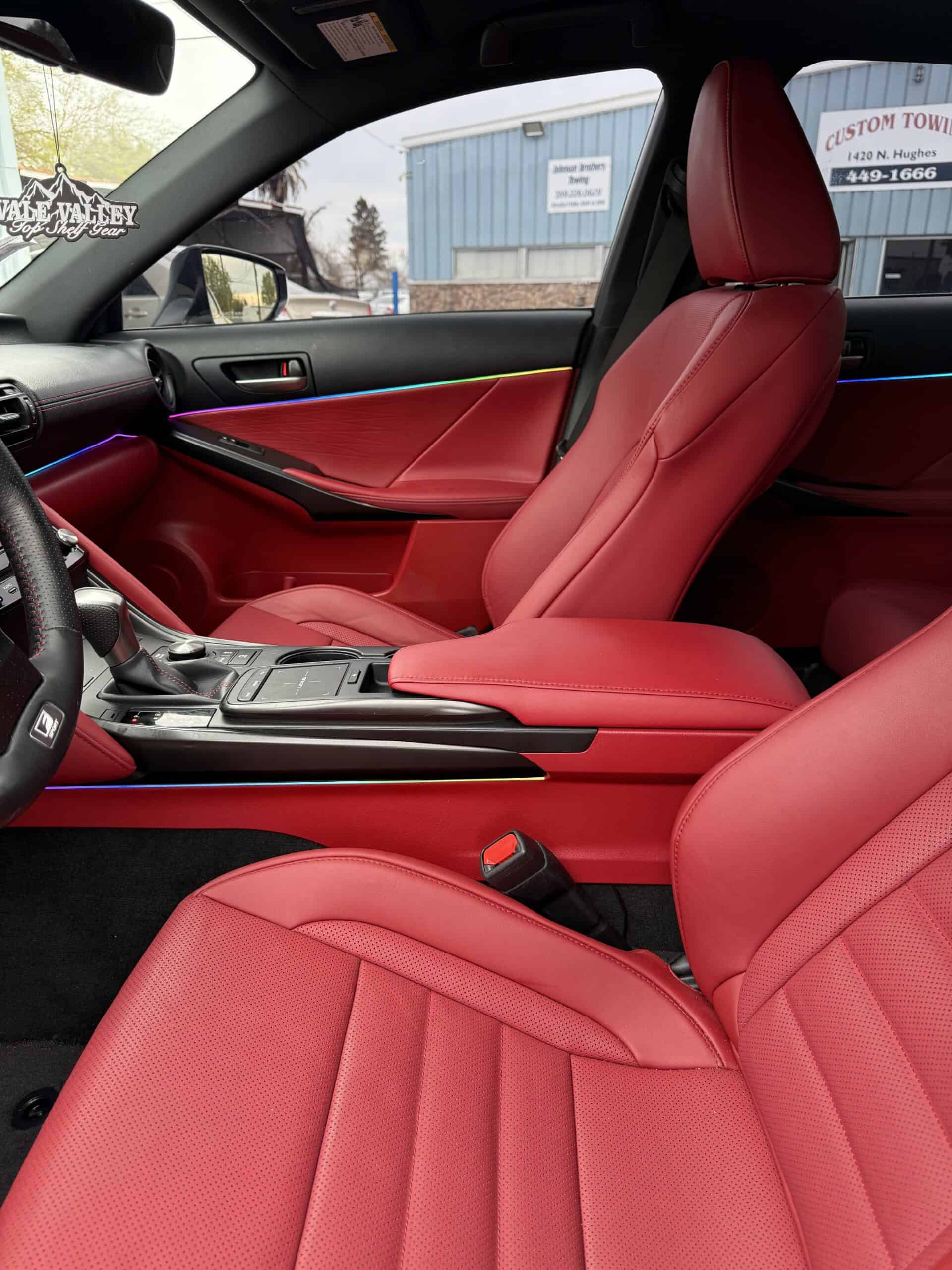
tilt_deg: -18.4
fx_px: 880
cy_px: 635
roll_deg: -0.5
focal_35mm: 24
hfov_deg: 56.8
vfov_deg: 71.6
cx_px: 476
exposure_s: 1/121
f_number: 1.78
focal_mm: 6.76
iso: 125
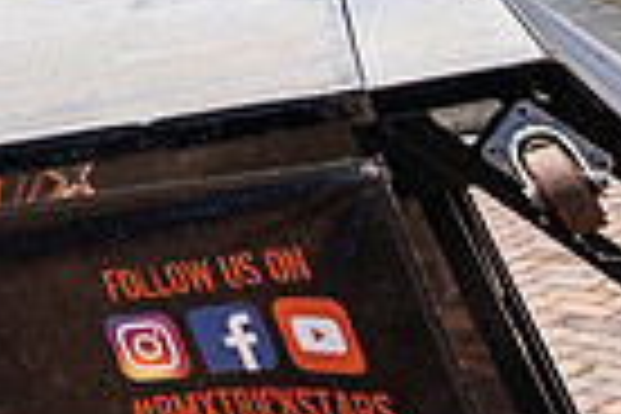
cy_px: -671
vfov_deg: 12.0
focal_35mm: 83
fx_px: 1432
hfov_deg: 16.1
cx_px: -753
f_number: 3.2
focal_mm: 14
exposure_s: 1/2500
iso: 125
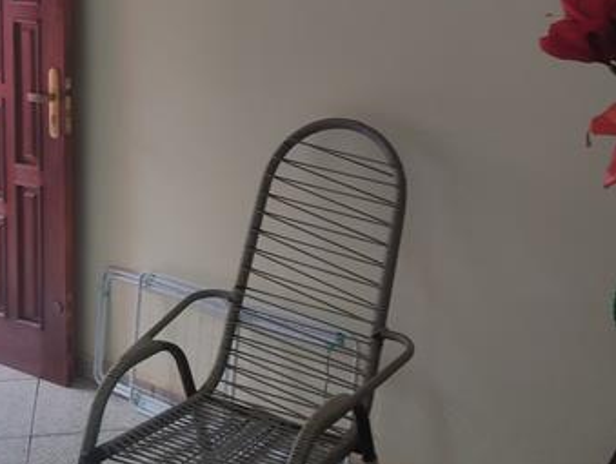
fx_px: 873
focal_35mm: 49
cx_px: 239
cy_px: 98
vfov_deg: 29.1
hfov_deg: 38.7
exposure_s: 1/60
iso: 139
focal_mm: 4.74
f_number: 1.79
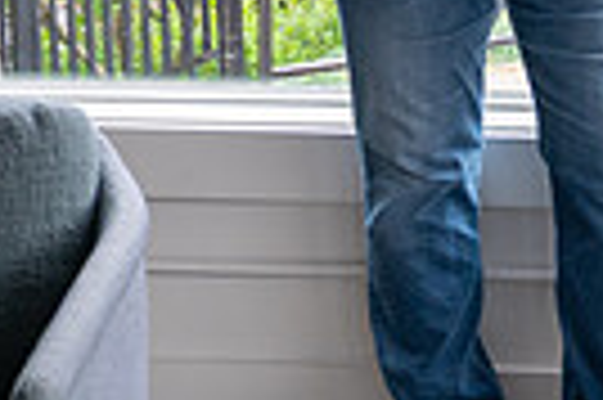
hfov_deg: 11.5
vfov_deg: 7.8
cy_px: -350
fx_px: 2827
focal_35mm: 169
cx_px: 987
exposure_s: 1/200
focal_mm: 34.5
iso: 640
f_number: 4
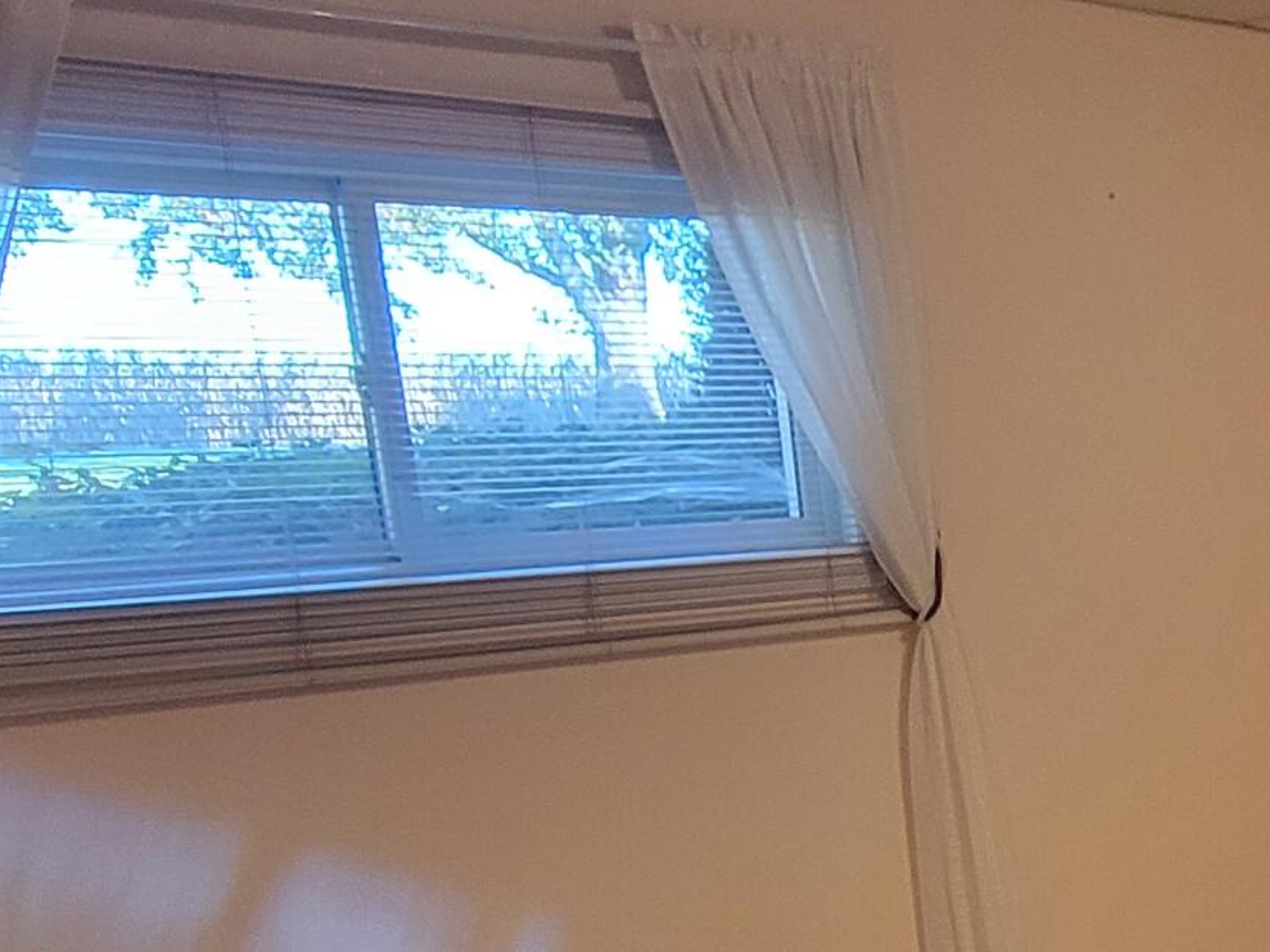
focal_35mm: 47
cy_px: 839
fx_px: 1724
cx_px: 1529
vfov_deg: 29.7
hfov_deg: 33.0
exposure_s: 1/60
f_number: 2.2
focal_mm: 2.2
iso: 320
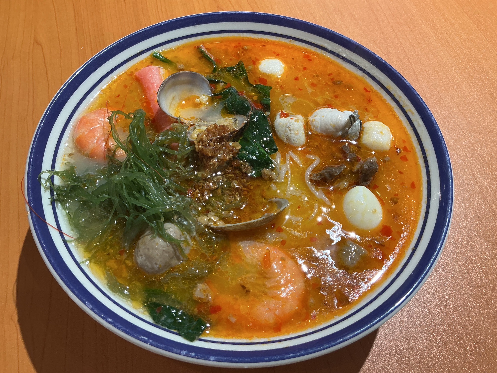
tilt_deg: -58.4
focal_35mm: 29
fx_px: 416
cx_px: 248
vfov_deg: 48.2
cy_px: 186
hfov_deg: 61.7
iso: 50
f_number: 1.8
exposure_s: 1/50
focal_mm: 3
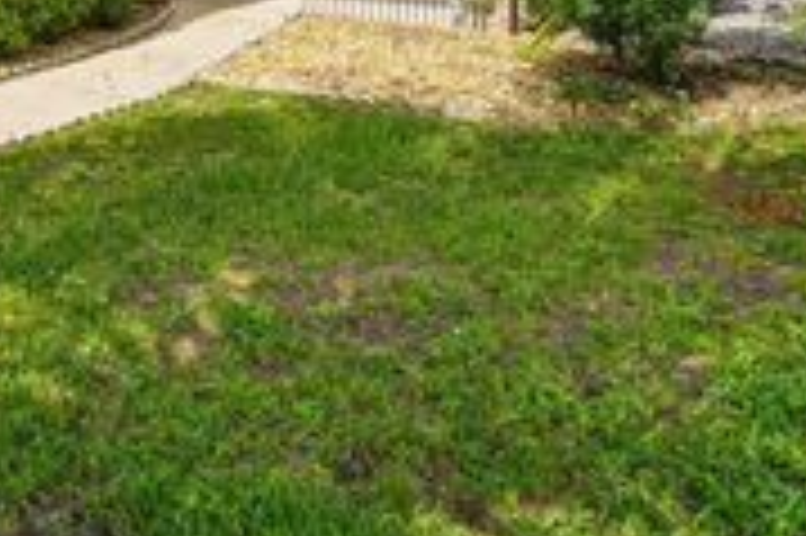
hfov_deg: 43.6
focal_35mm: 42
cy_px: -70
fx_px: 939
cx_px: 131
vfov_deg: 28.6
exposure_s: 1/60
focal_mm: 15
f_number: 9
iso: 100
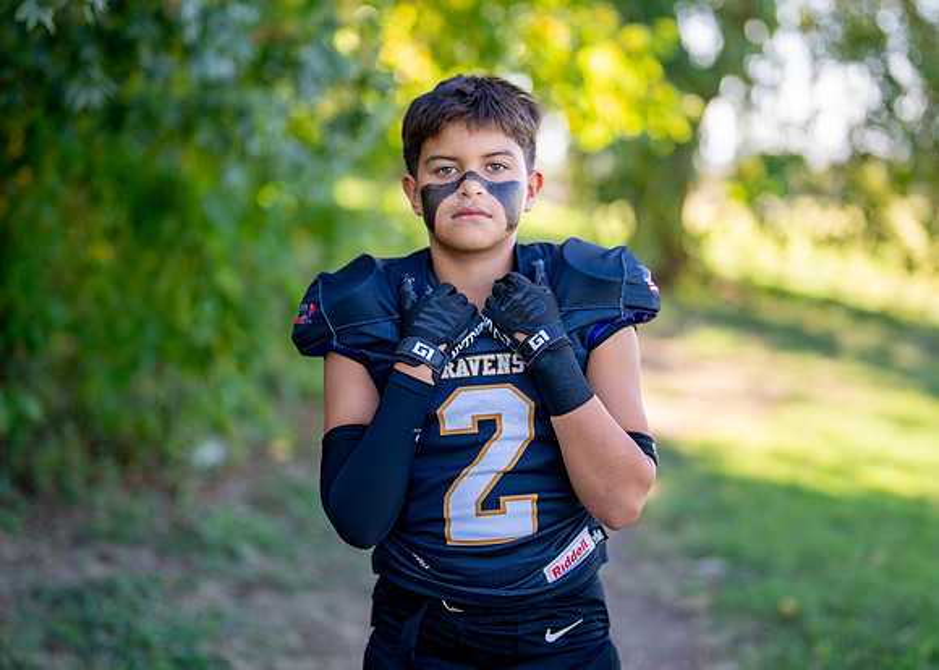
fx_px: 1697
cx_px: 512
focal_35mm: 64
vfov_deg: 22.3
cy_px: 312
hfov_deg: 30.9
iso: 100
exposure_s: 1/1000
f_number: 1.2
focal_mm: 50
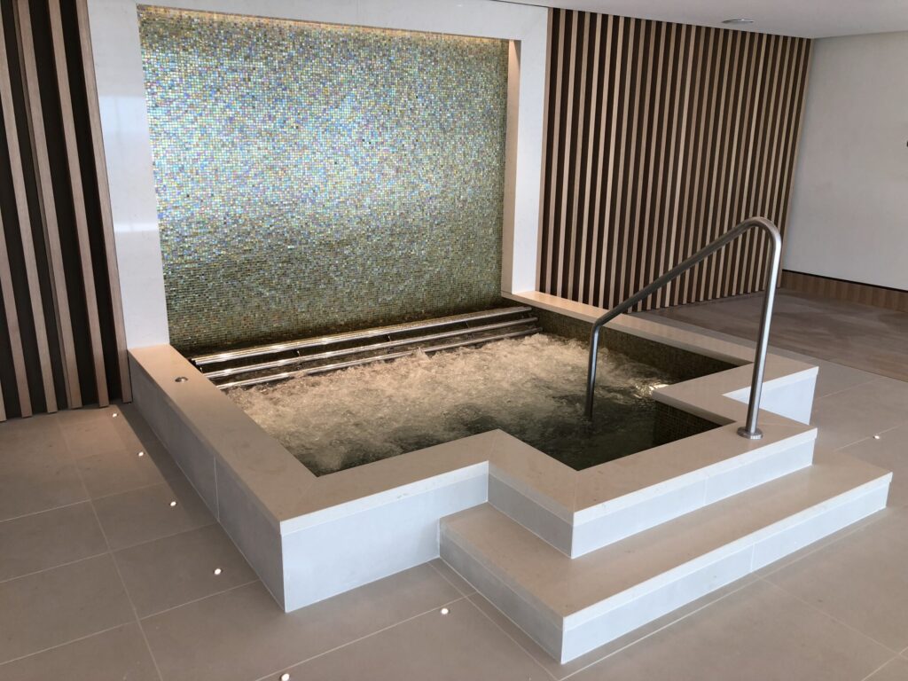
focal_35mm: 28
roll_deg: -1.1
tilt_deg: -18.4
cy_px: 340
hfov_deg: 63.4
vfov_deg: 49.7
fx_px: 734
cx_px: 454
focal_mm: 3.99
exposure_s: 1/100
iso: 40
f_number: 1.8
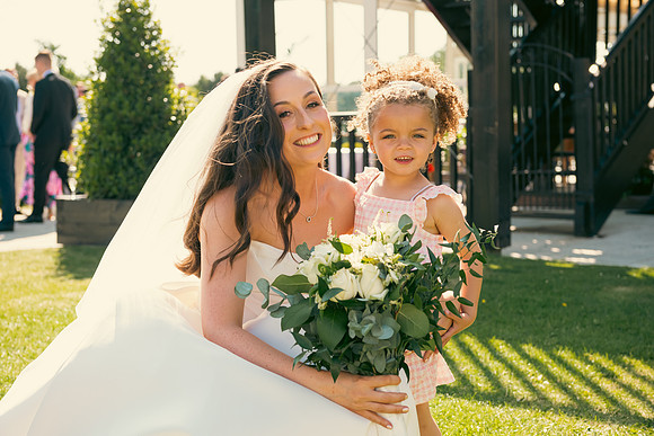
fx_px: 1018
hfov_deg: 35.6
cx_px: 327
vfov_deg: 24.2
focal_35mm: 56
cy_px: 218
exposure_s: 1/400
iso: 200
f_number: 5
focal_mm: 56
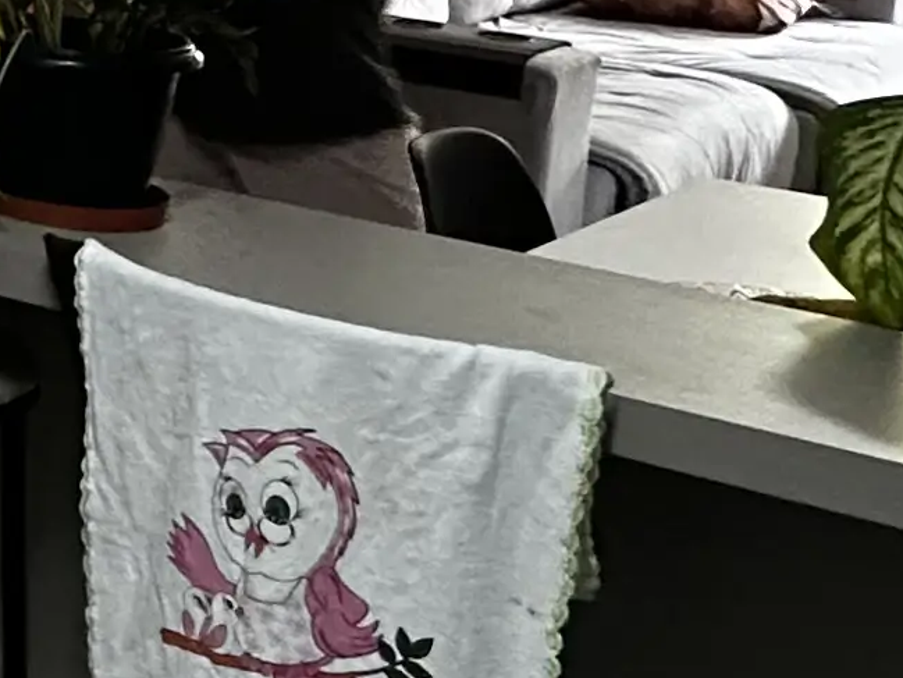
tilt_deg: -7.2
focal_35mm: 87
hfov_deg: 14.5
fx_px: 2270
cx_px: -1270
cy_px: -164
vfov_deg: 16.2
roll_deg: -1.0
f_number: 2.2
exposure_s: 1/60
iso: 250
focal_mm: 2.22
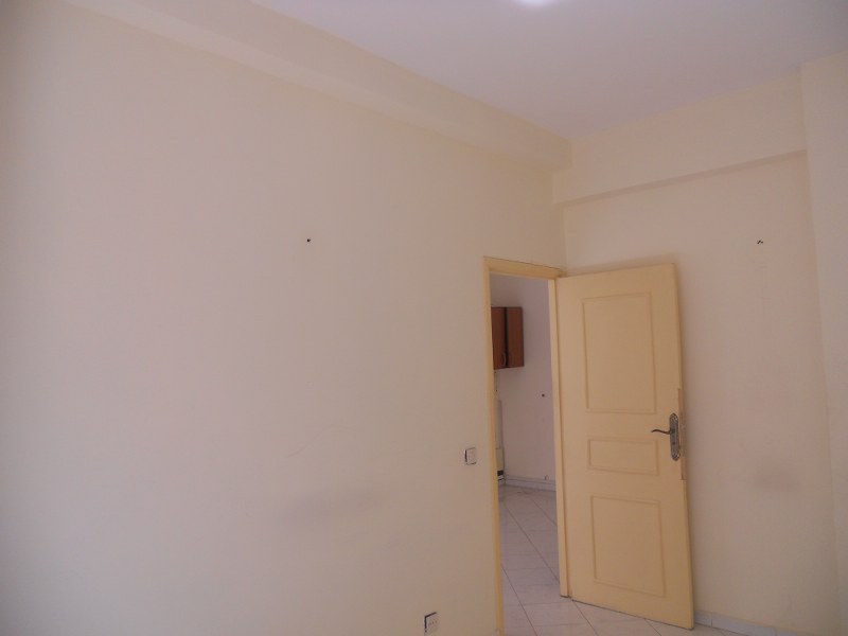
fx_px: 661
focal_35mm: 27
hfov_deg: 65.3
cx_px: 424
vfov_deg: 51.4
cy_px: 318
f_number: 3.2
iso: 80
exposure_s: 1/125
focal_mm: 4.9
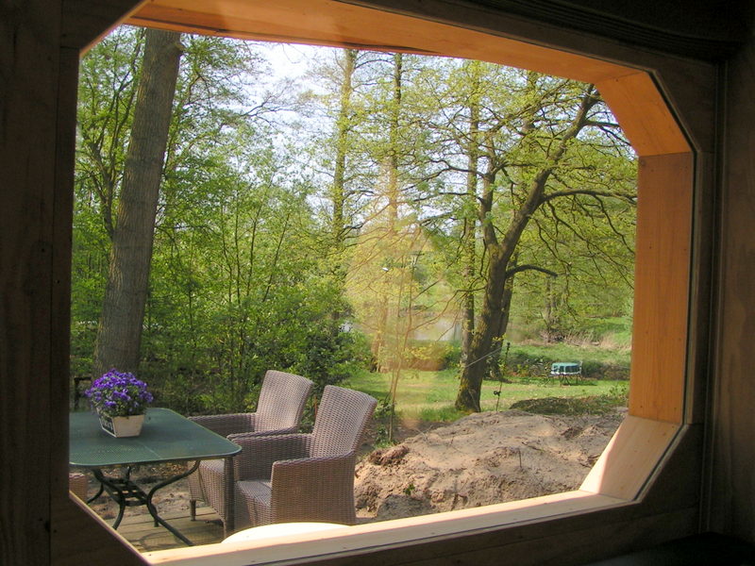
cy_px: 283
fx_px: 829
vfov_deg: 37.7
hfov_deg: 49.0
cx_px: 378
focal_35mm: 38
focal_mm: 5.8
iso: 50
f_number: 5.6
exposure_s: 1/160
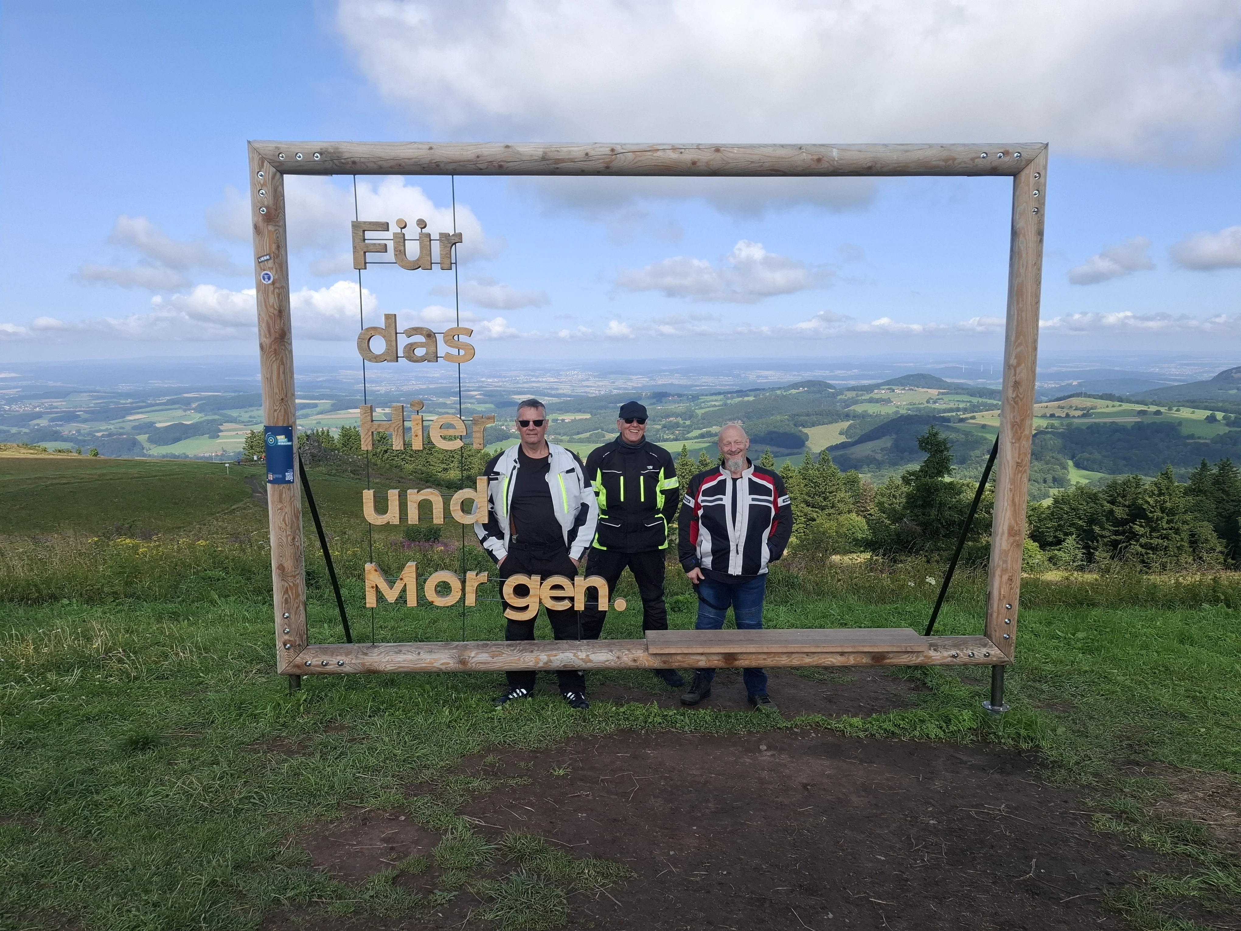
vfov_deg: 58.9
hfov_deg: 73.9
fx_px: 825
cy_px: 466
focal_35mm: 23
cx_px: 620
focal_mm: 5.54
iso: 50
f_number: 1.8
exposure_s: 1/1453
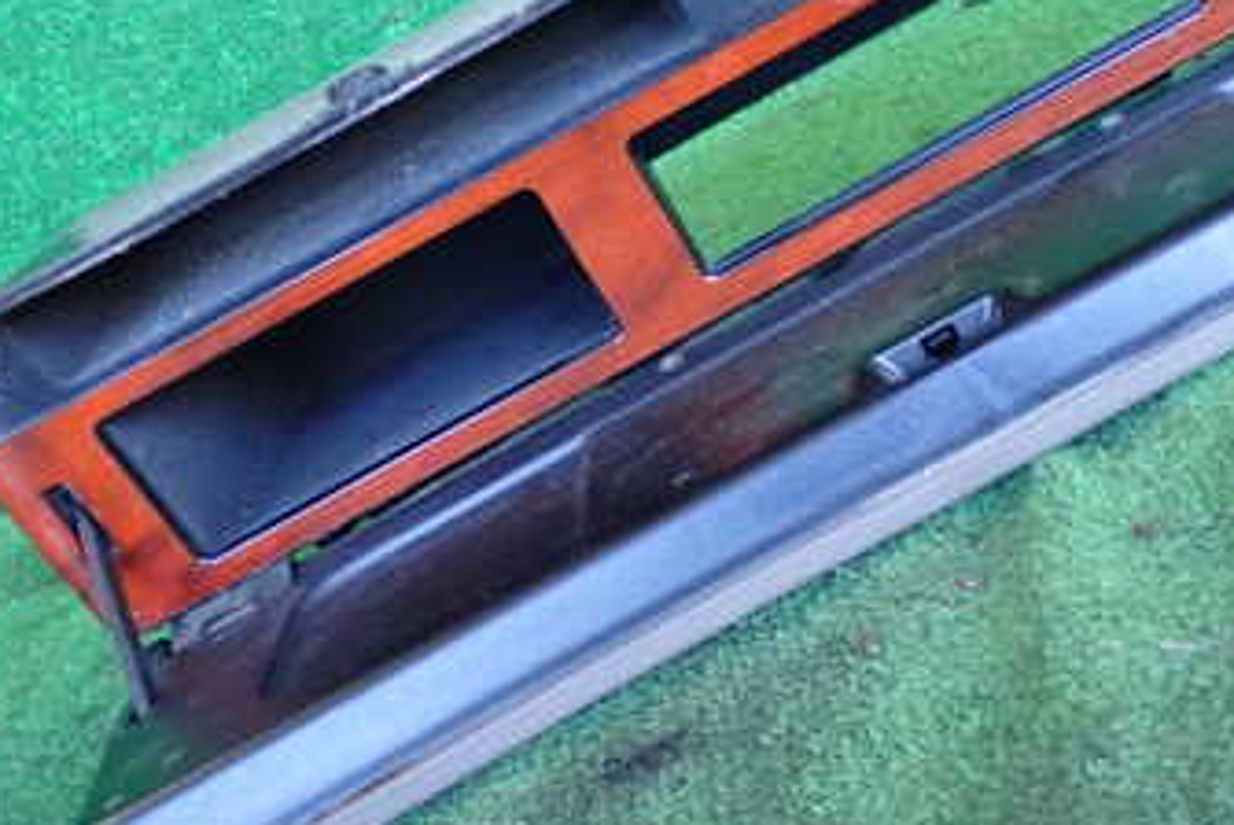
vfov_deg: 20.2
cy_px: 203
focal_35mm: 67
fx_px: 2299
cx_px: 880
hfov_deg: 29.7
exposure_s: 1/125
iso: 1000
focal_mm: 6.37
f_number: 2.5
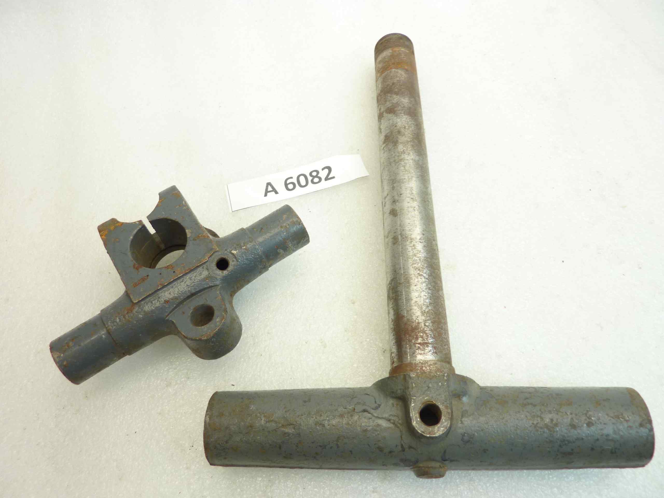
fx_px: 480
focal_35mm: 25
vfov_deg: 54.9
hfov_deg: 69.4
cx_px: 332
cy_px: 249
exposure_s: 1/15
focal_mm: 4.1
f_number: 3.3
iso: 80
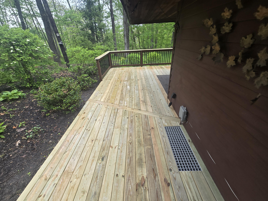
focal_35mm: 13
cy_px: 100
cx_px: 134
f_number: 2.2
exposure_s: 1/120
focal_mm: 2.2
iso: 50
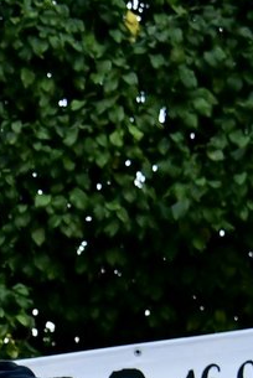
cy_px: 547
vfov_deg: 6.5
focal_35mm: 311
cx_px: -499
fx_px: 3271
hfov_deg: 4.3
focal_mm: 38
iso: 800
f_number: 5
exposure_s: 1/250
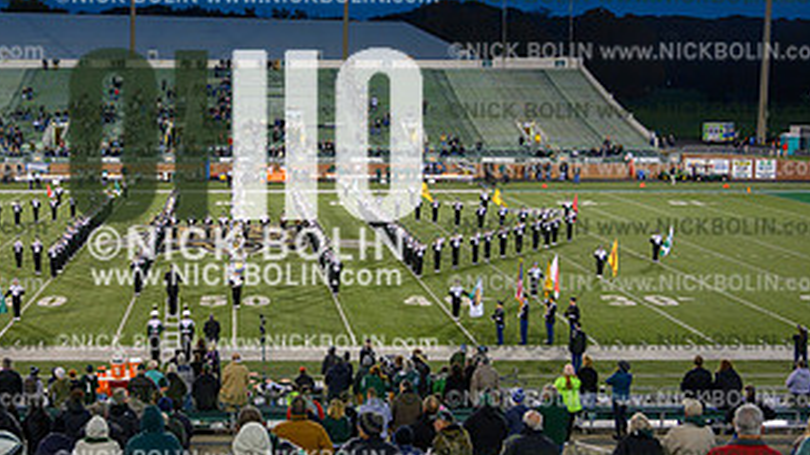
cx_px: 245
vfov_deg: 26.4
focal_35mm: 45
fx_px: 966
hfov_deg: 44.5
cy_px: 169
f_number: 4
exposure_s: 1/320
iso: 2000
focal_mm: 24
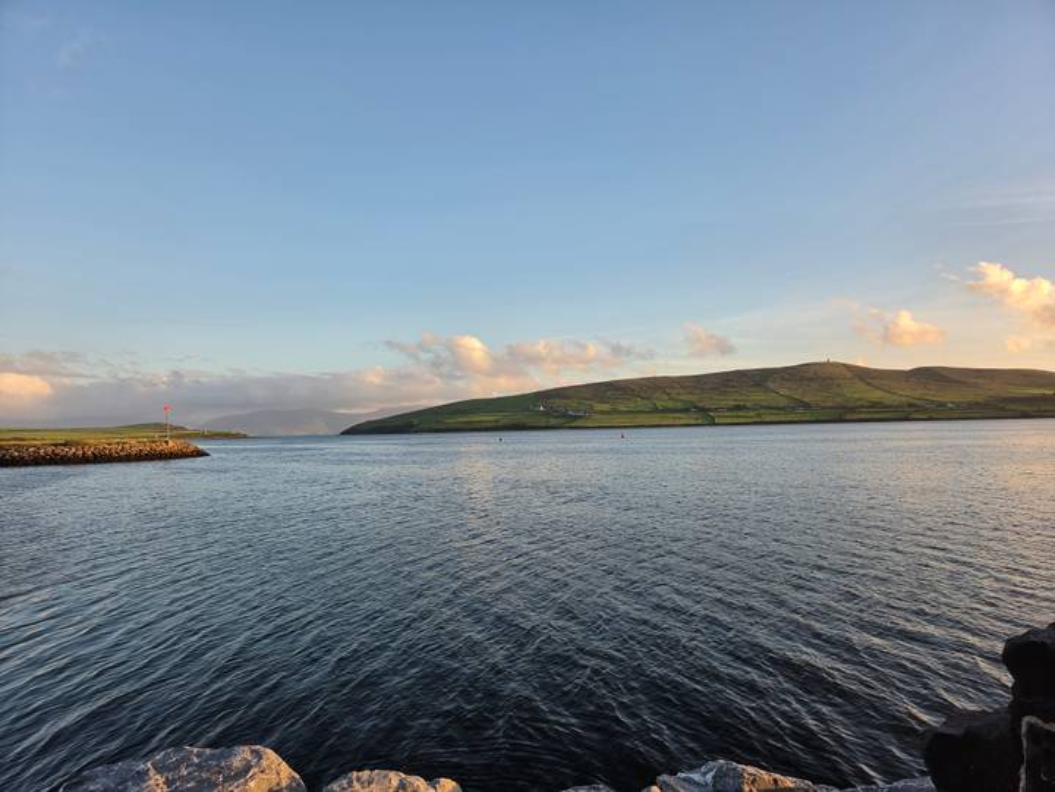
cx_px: 528
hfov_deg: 73.9
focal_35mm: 23
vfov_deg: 58.9
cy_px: 396
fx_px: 701
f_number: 1.8
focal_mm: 5.4
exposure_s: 1/934
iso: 80
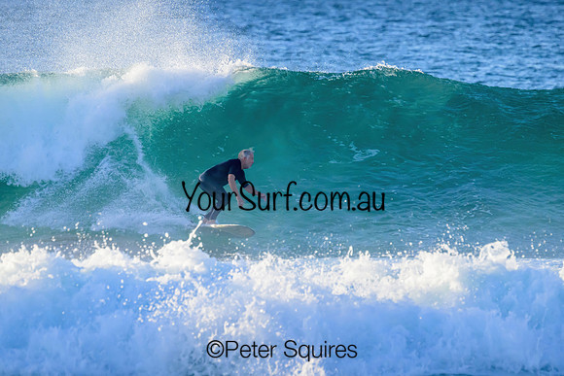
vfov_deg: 2.1
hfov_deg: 3.1
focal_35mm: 667
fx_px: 10458
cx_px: 279
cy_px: 174
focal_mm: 610
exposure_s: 1/2000
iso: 3200
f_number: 11
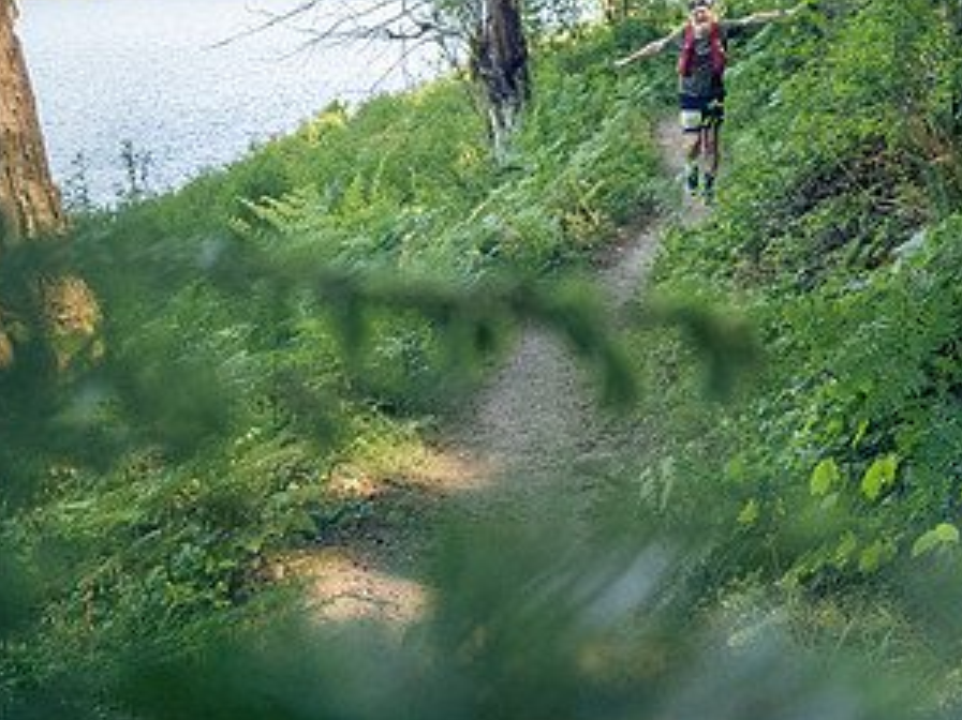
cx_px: 428
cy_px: 143
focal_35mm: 66
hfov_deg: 29.4
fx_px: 1833
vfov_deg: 21.9
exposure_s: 1/1000
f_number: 2.8
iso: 1250
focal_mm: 17
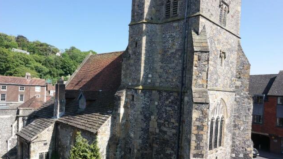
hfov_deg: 71.9
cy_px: 89
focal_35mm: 26
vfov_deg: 44.3
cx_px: 141
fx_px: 195
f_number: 7.1
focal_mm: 16
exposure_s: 1/180
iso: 100
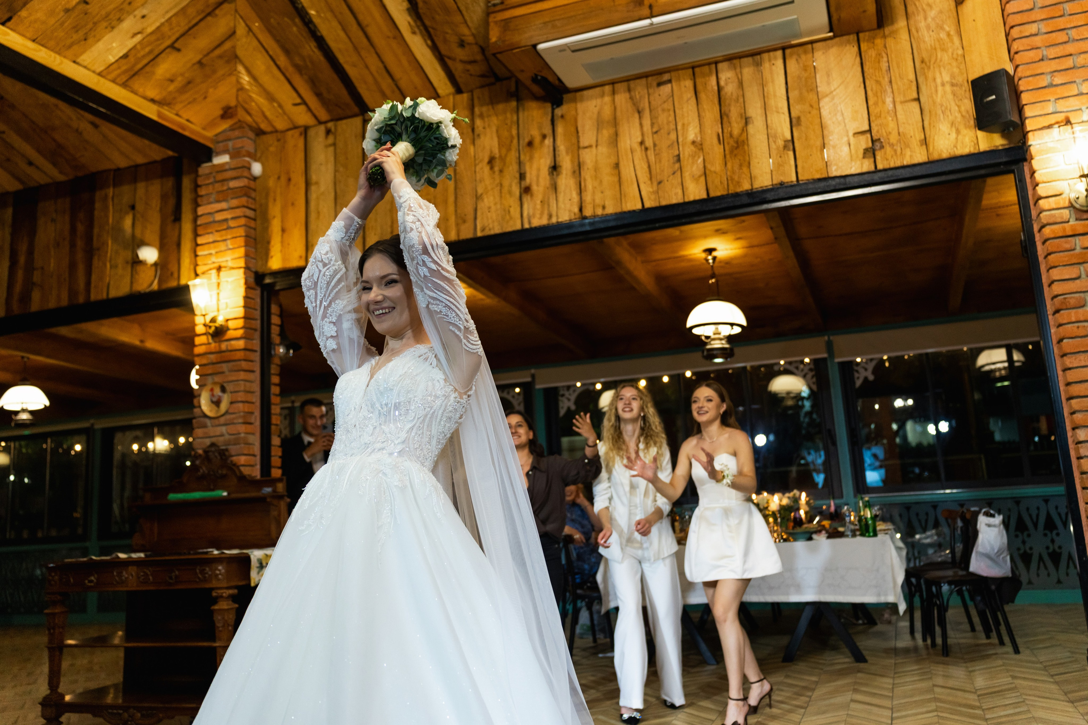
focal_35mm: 28
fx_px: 846
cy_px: 362
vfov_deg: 46.4
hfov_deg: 65.5
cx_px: 544
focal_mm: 28
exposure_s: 1/160
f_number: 2.8
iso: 800
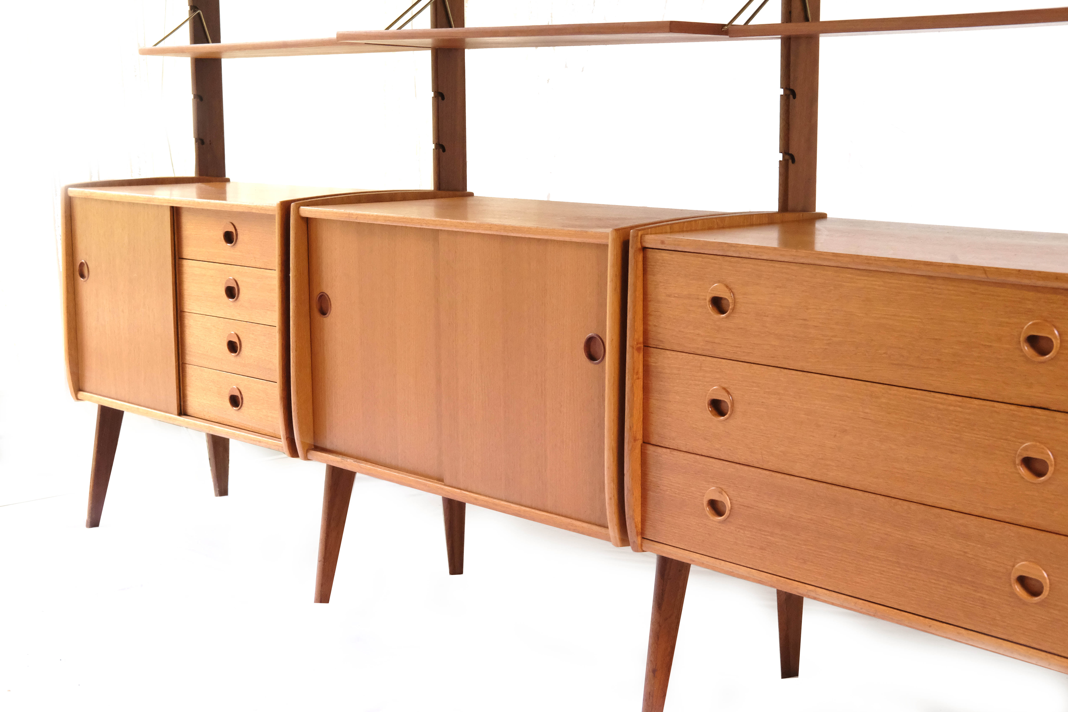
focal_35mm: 53
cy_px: 356
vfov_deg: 25.5
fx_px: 1572
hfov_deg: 37.5
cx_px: 534
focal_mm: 35
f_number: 8
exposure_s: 1/125
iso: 6400
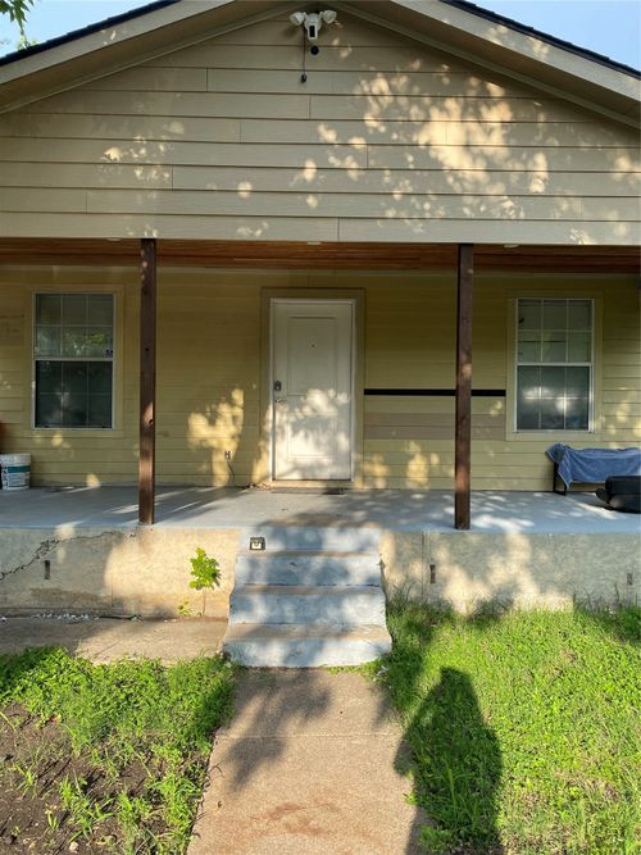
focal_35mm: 26
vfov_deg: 67.3
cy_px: 428
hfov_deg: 53.0
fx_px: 642
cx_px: 320
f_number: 1.8
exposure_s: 1/934
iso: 32
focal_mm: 4.25
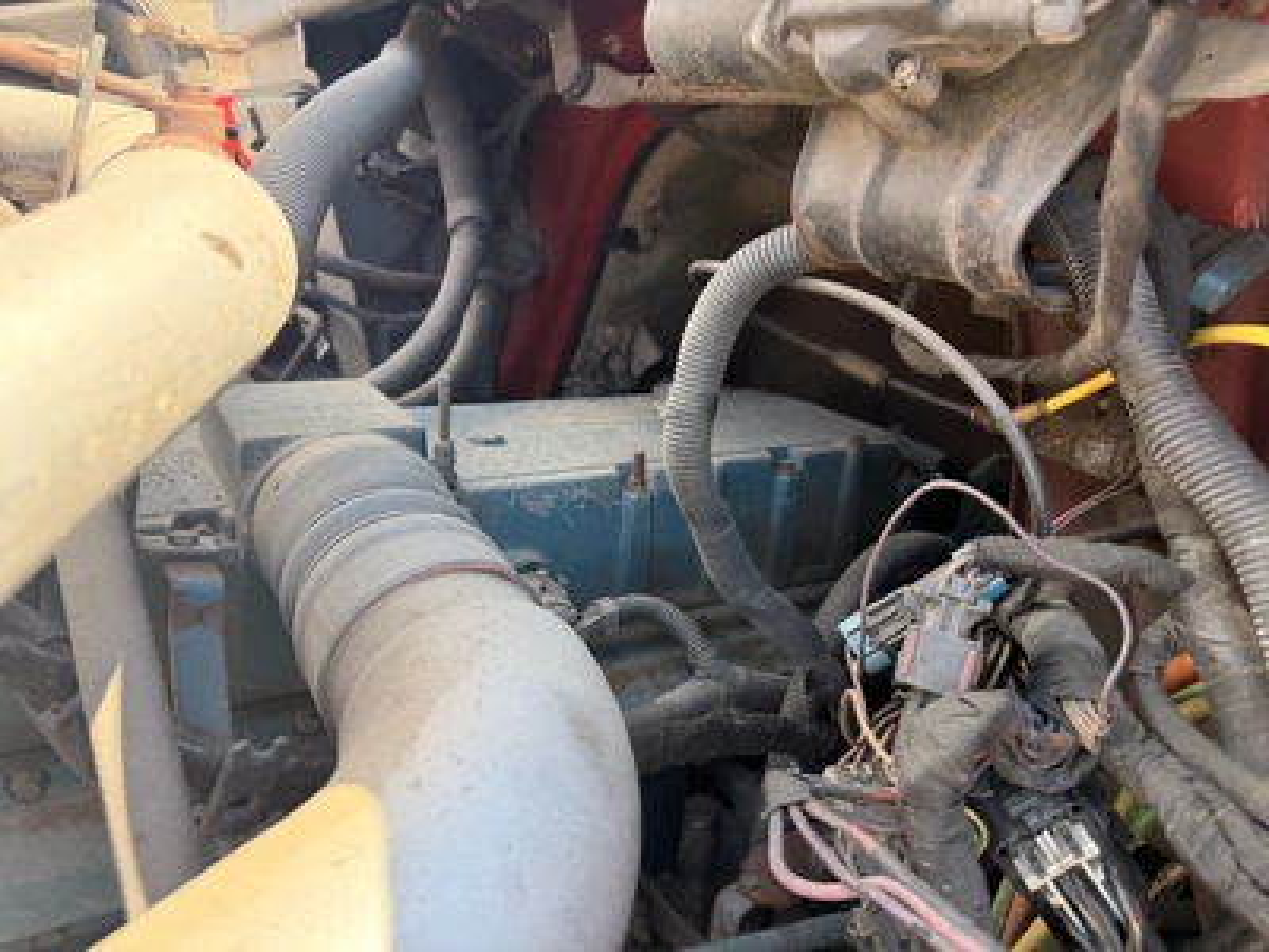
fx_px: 880
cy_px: 476
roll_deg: -3.8
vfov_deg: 56.8
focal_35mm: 24
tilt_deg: -18.8
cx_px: 634
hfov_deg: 71.6
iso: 100
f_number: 1.78
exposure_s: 1/355
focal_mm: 6.76
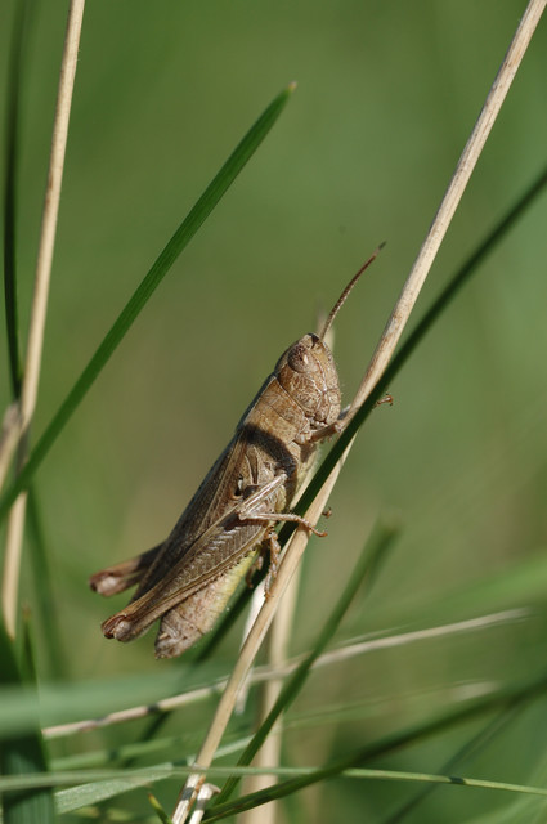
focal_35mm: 158
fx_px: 3599
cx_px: 274
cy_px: 412
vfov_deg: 13.1
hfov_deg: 8.7
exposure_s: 1/500
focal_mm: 105
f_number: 10
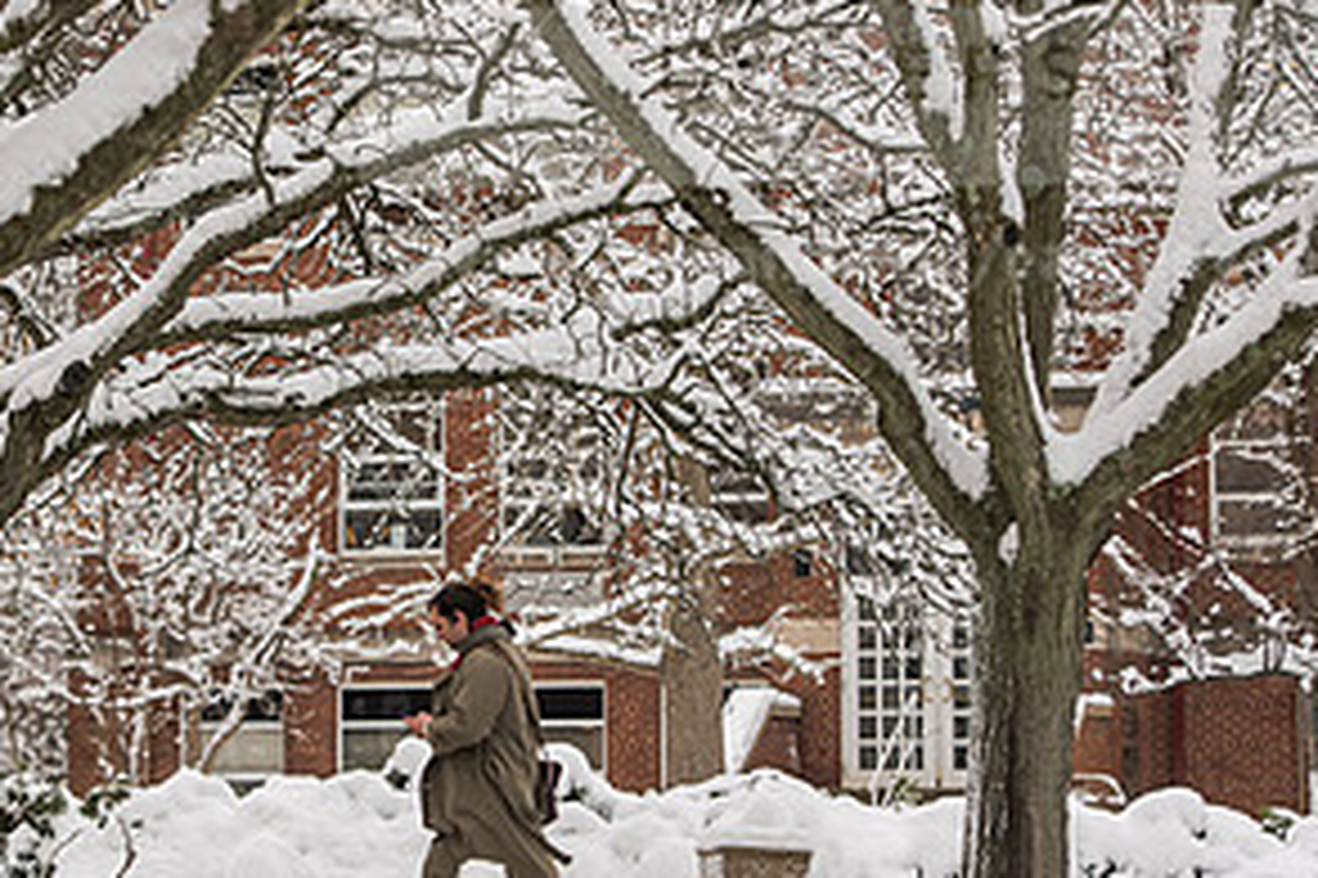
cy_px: 353
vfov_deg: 7.3
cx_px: 225
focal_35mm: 188
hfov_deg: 10.9
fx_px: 6879
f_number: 3.5
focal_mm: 95
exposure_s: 1/500
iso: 160
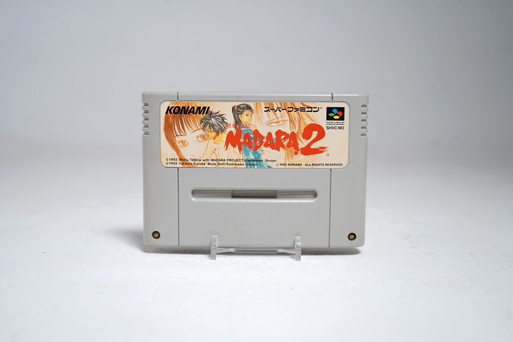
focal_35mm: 41
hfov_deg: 47.4
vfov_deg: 32.6
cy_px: 171
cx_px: 256
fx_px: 584
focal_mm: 41
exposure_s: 1/5
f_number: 5
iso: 64
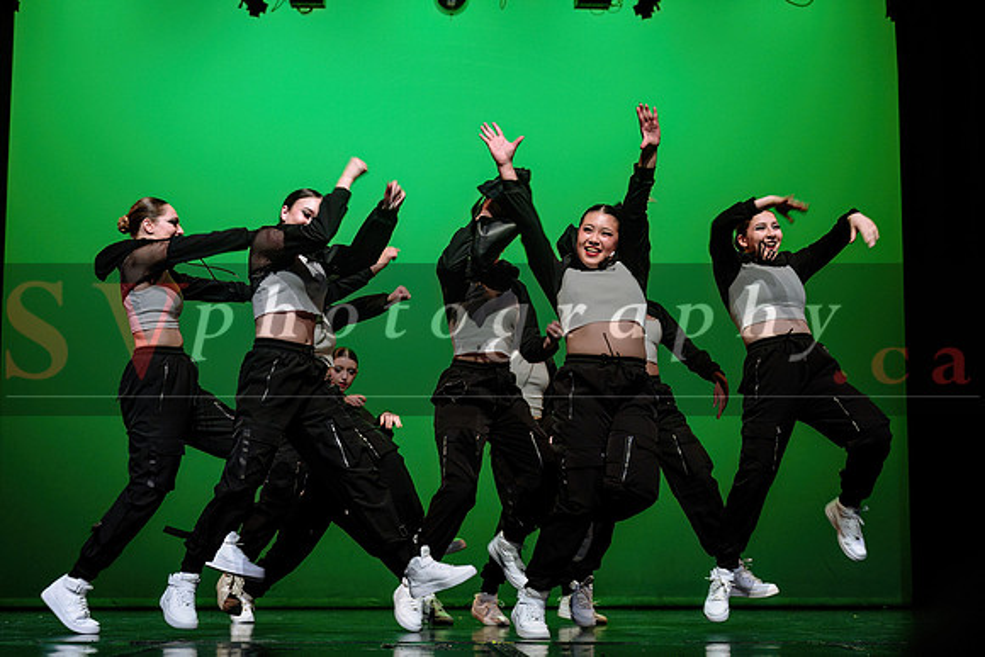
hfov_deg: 37.6
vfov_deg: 25.6
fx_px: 1447
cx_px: 443
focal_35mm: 53
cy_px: 378
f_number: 2.8
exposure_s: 1/270
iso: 1600
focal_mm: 46
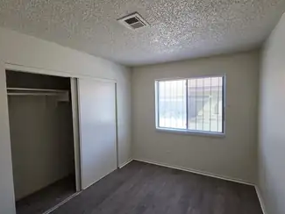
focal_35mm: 16
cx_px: 153
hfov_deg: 94.3
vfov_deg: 78.1
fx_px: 132
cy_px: 107
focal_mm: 2.2
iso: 200
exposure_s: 1/120
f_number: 1.9
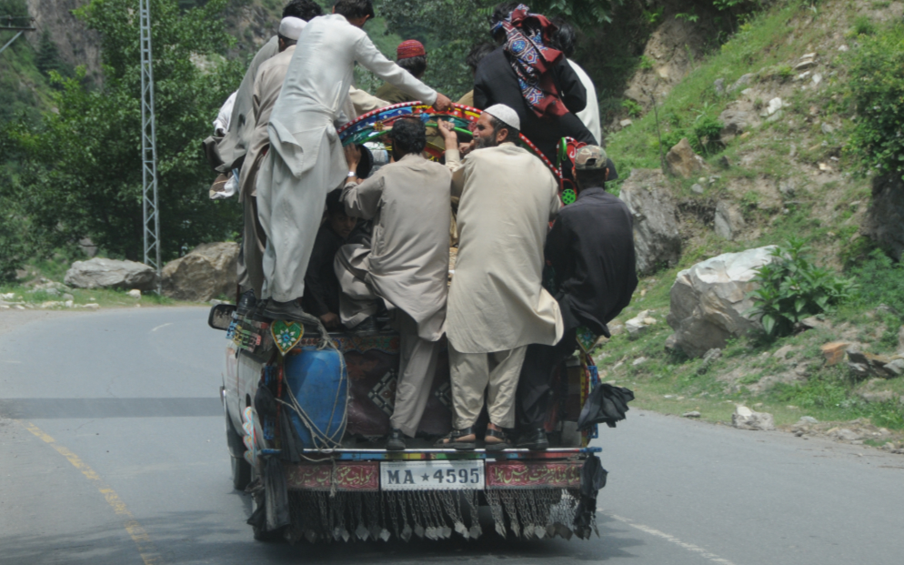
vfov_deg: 15.4
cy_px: 276
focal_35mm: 85
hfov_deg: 24.5
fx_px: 2082
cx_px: 452
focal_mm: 55
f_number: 4.8
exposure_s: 1/640
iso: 320
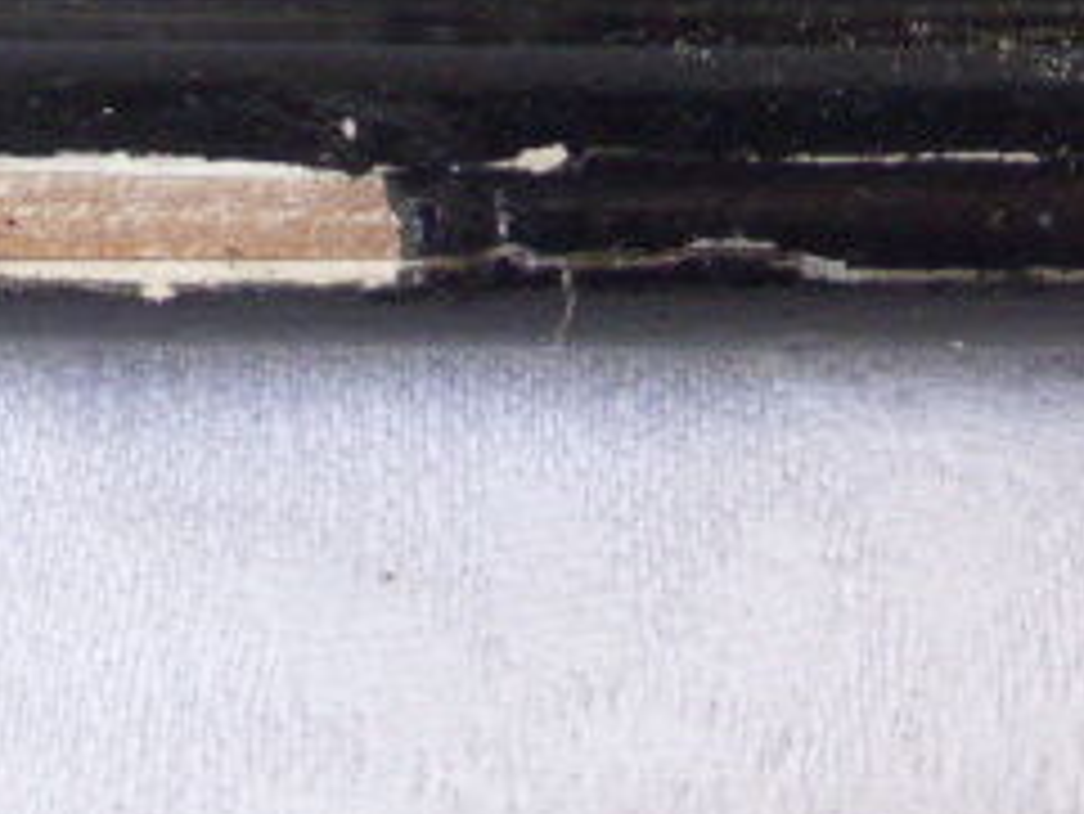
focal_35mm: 93
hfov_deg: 19.9
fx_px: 2914
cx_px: -189
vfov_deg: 15.5
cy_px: -54
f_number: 3.7
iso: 400
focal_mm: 6.1
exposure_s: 1/15
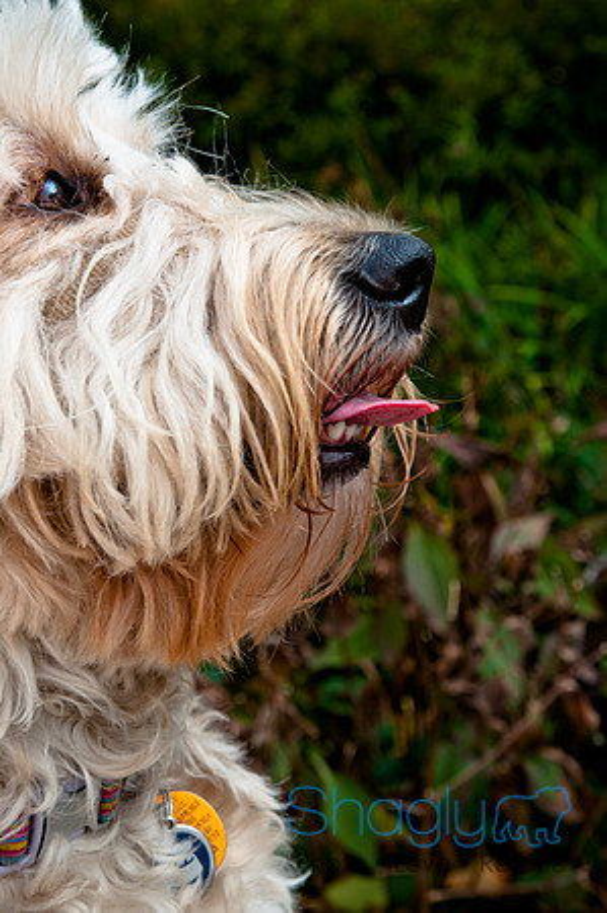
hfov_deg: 18.1
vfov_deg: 27.0
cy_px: 456
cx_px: 304
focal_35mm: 75
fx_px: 1901
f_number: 5.6
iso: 200
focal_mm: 50
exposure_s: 1/200
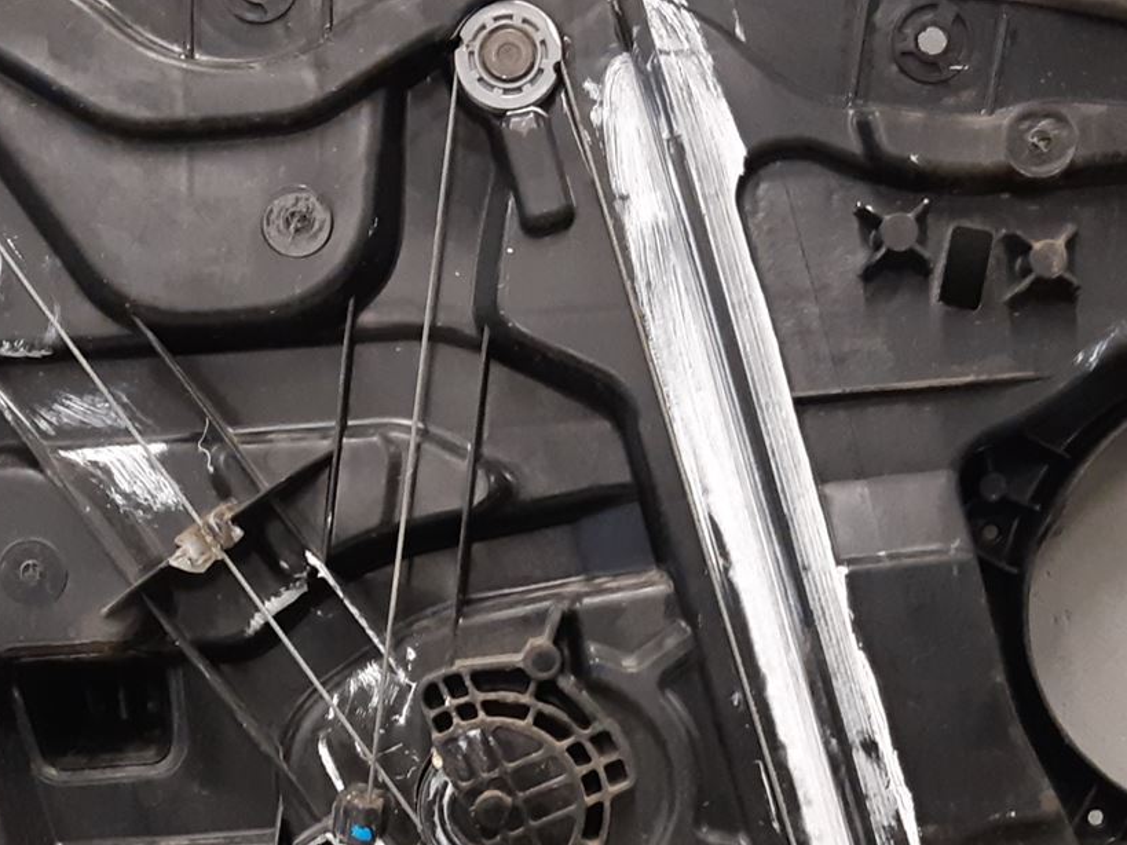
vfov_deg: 21.9
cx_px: 444
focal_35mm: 65
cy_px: 812
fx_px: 2116
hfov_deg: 29.7
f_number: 1.7
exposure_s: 1/50
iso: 200
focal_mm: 3.93
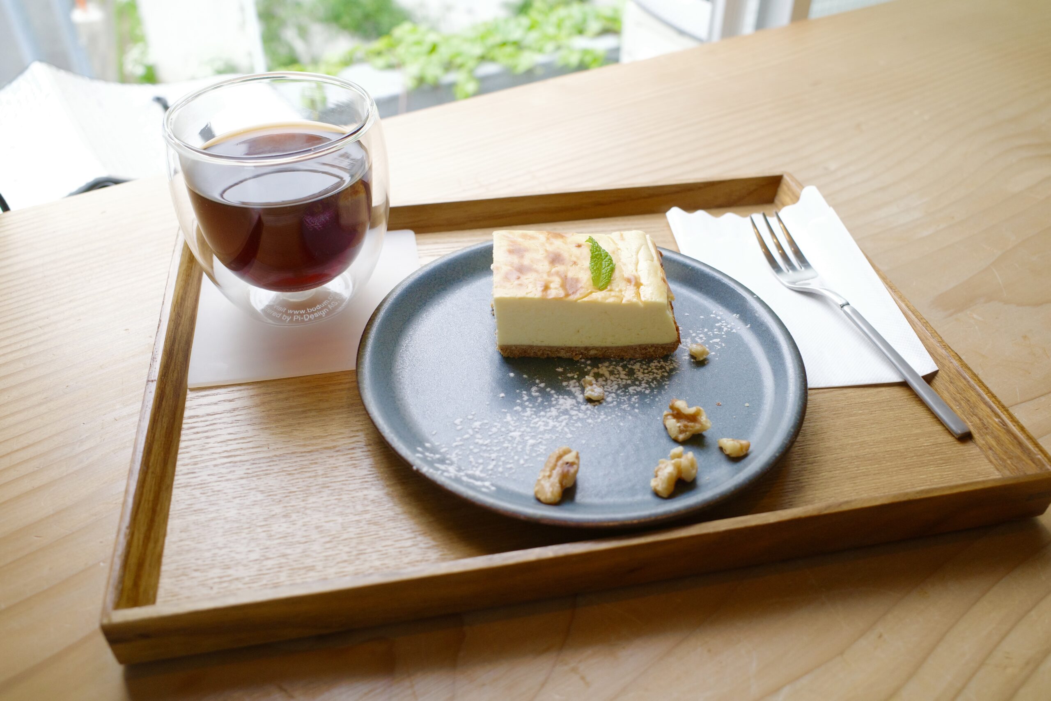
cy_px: 350
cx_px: 526
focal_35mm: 28
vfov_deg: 46.4
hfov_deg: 65.5
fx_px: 817
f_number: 4
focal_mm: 18.3
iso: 800
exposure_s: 1/640
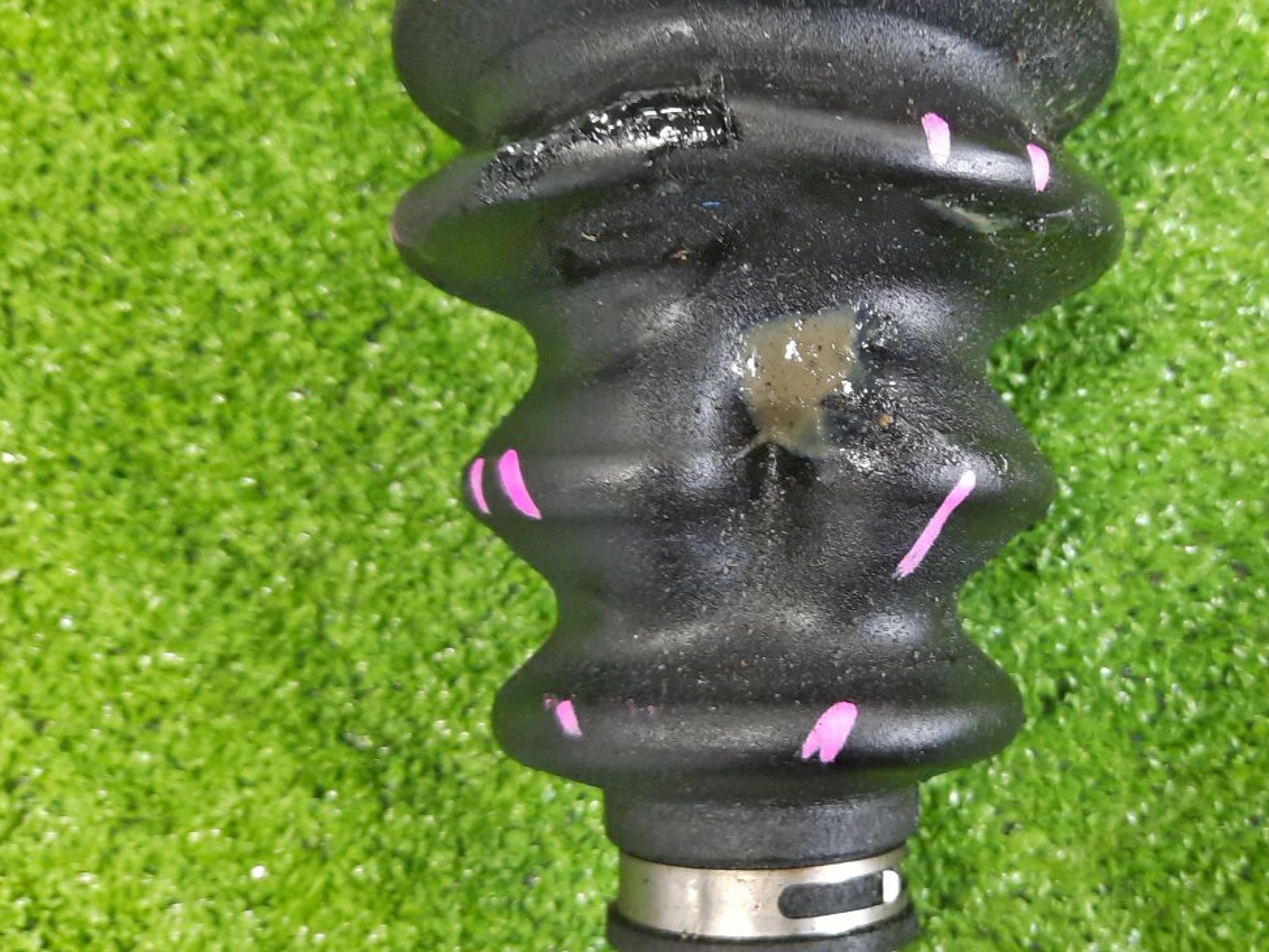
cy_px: 363
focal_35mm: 37
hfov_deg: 49.5
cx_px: 820
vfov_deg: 38.5
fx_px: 1357
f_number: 2
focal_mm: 4.6
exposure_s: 1/33
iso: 406
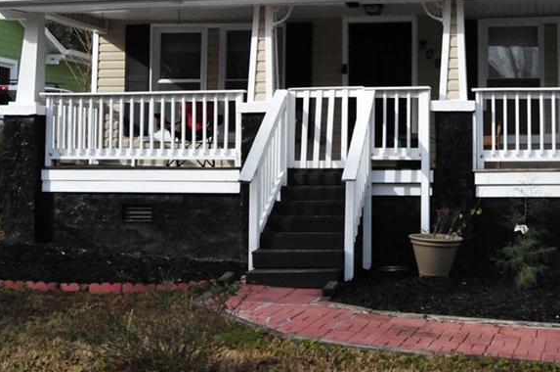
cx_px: 388
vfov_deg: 22.6
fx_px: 916
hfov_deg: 33.6
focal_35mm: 59
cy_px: 78
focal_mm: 22
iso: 2000
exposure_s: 1/4000
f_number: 7.1
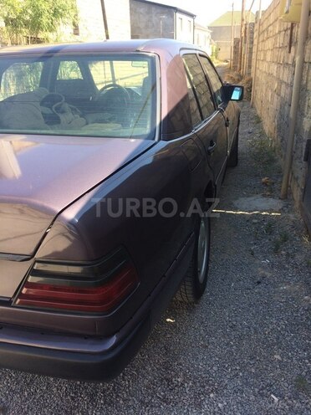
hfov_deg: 48.2
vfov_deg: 61.7
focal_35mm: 29
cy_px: 208
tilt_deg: -22.0
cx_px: 156
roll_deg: +3.2
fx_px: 347
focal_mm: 4.15
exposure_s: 1/494
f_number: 2.2
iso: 32
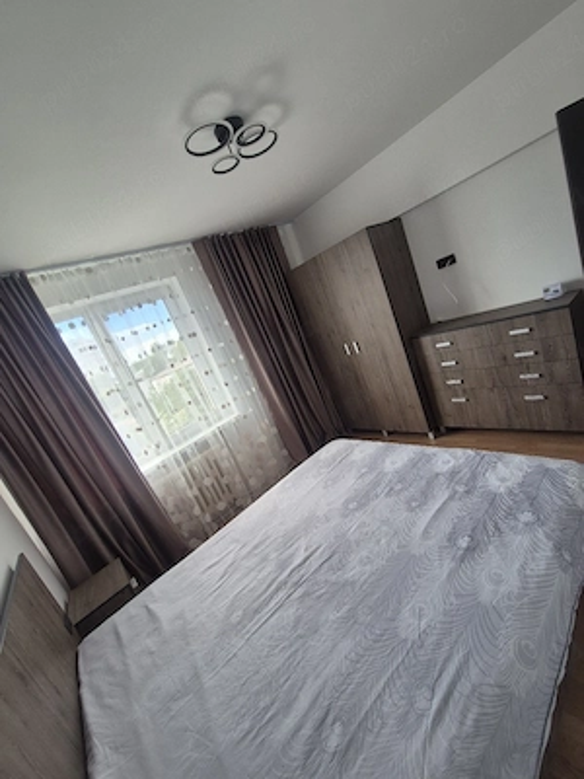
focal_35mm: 13
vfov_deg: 106.2
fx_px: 292
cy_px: 390
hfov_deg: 89.9
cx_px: 292
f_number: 2.2
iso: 50
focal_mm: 2.2
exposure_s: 1/50
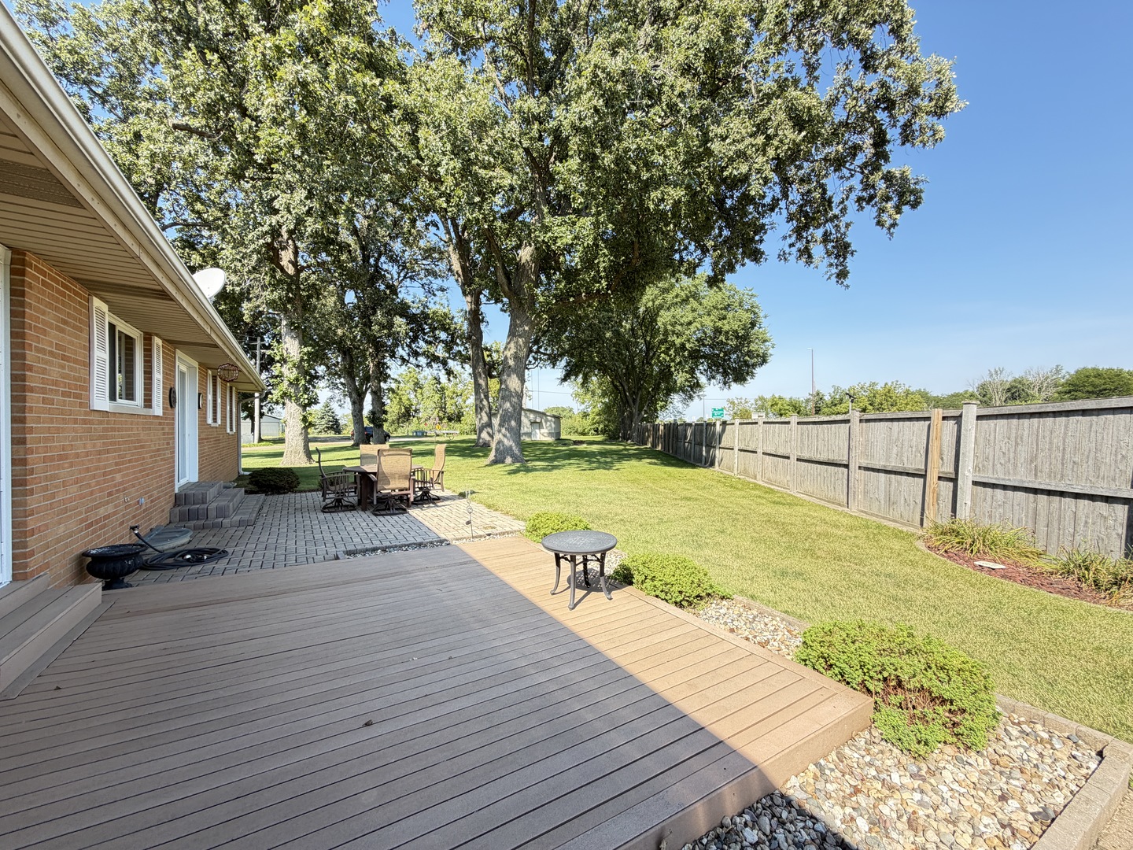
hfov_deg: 102.1
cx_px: 566
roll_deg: +1.3
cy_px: 425
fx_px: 458
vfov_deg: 85.7
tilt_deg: +0.8
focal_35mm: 14
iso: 64
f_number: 2.2
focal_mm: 2.22
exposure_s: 1/194
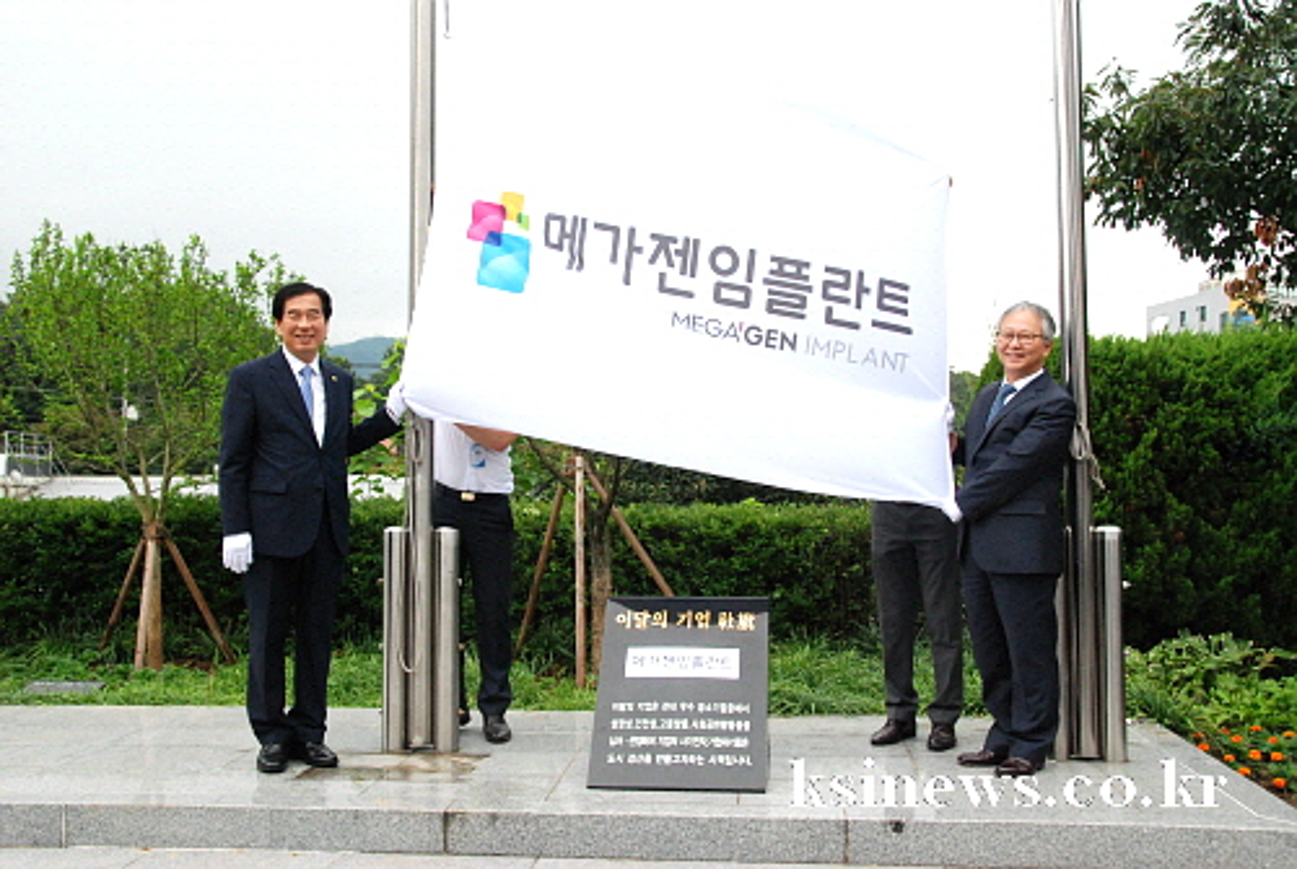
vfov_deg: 34.3
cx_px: 648
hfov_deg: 49.5
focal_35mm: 39
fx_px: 1407
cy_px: 434
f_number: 9
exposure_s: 1/320
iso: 1250
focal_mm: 26
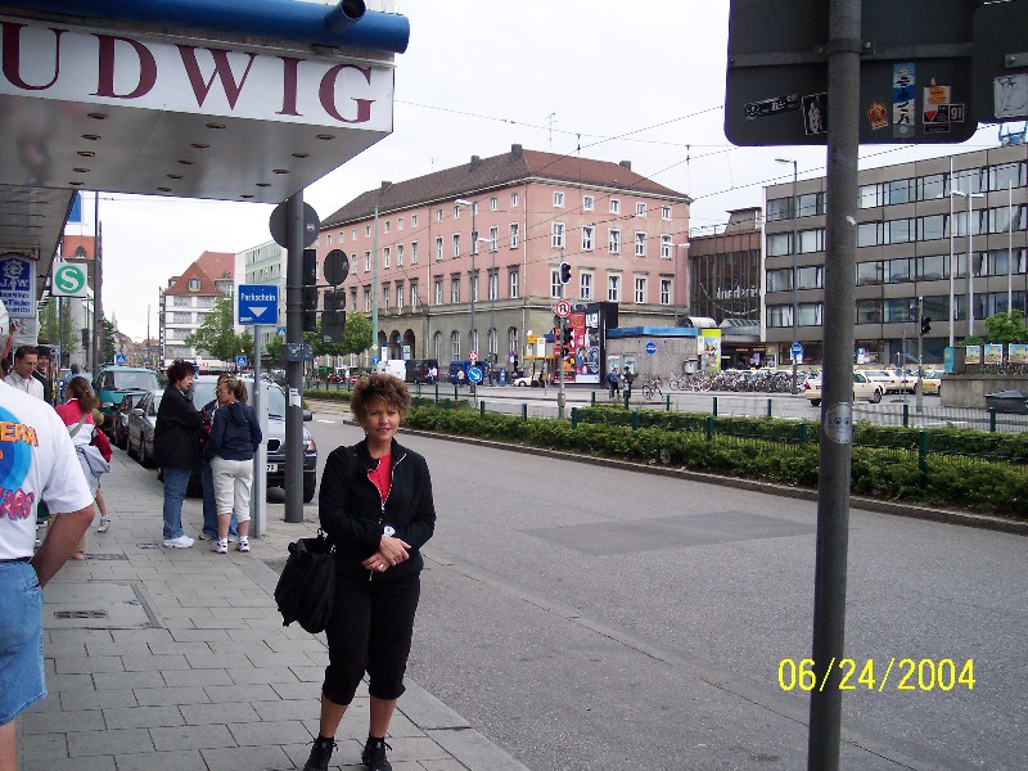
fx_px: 1128
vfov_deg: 37.7
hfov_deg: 49.0
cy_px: 386
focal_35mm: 38
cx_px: 514
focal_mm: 8
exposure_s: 1/500
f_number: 2.8
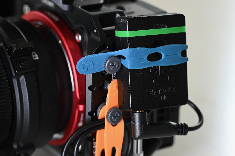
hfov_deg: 12.5
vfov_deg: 8.3
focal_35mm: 165
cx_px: 118
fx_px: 1077
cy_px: 78
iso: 1600
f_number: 5.6
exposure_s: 1/50
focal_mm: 110
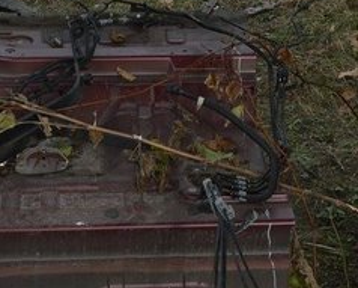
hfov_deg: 14.4
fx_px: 1411
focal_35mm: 133
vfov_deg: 11.6
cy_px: 57
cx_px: 239
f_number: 6.3
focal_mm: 22
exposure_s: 1/160
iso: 100
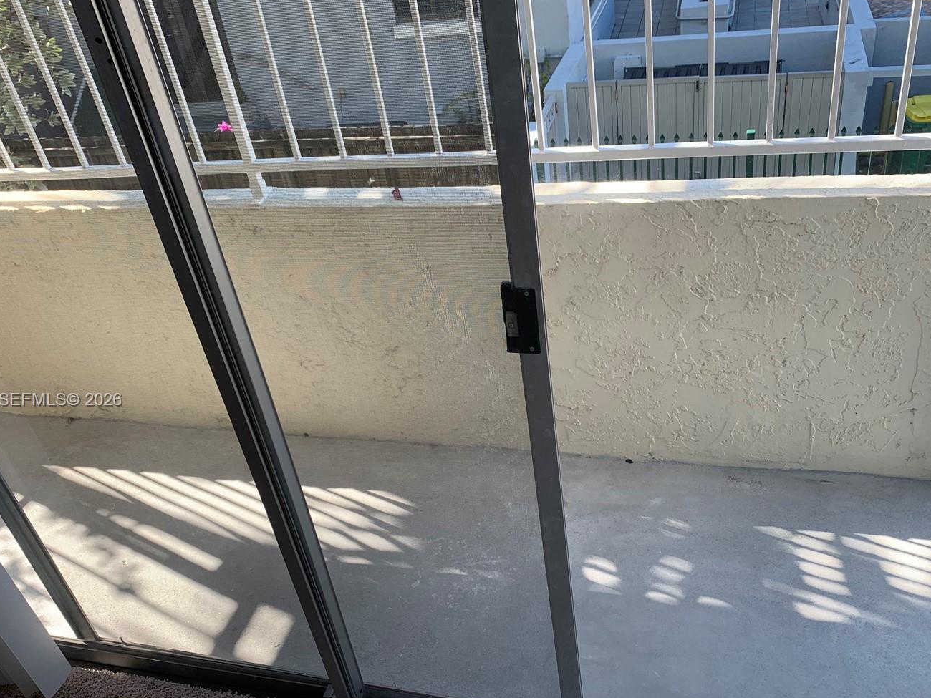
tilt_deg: -37.0
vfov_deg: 44.0
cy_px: 401
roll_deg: +9.0
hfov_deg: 56.8
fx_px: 861
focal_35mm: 32
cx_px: 472
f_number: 1.8
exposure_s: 1/273
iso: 25
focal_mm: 4.25
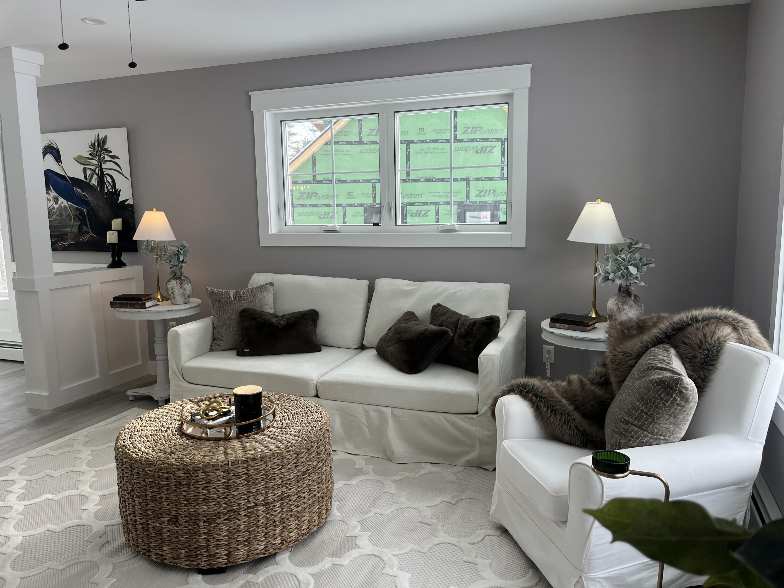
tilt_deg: -8.5
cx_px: 392
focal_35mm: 26
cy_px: 294
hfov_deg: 67.3
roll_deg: +1.6
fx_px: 589
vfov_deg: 53.1
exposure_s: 1/245
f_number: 1.6
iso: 40
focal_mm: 5.1
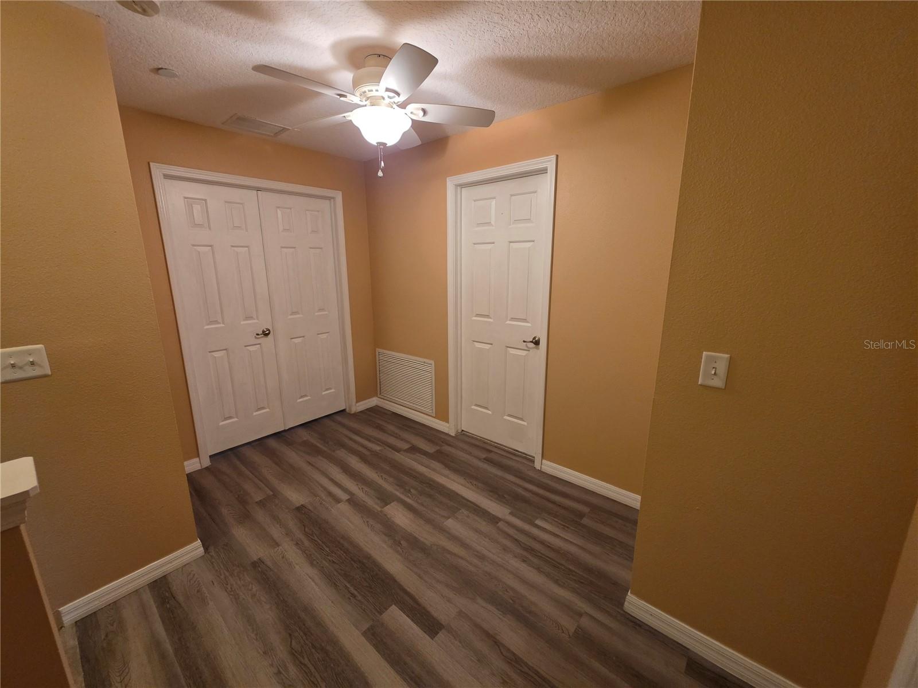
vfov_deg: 89.9
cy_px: 344
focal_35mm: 13
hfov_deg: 106.2
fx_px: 345
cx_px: 459
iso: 250
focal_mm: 2.2
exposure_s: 1/60
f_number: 1.9
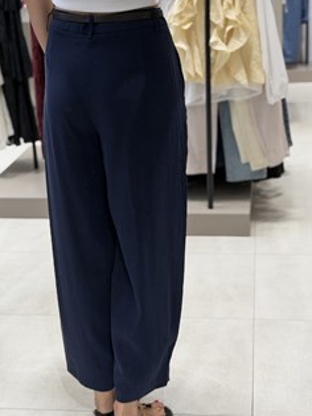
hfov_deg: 21.6
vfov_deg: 28.6
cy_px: 197
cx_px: 134
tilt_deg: -33.3
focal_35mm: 68
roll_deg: +4.9
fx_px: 818
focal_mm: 6.76
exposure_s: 1/100
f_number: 1.78
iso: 50
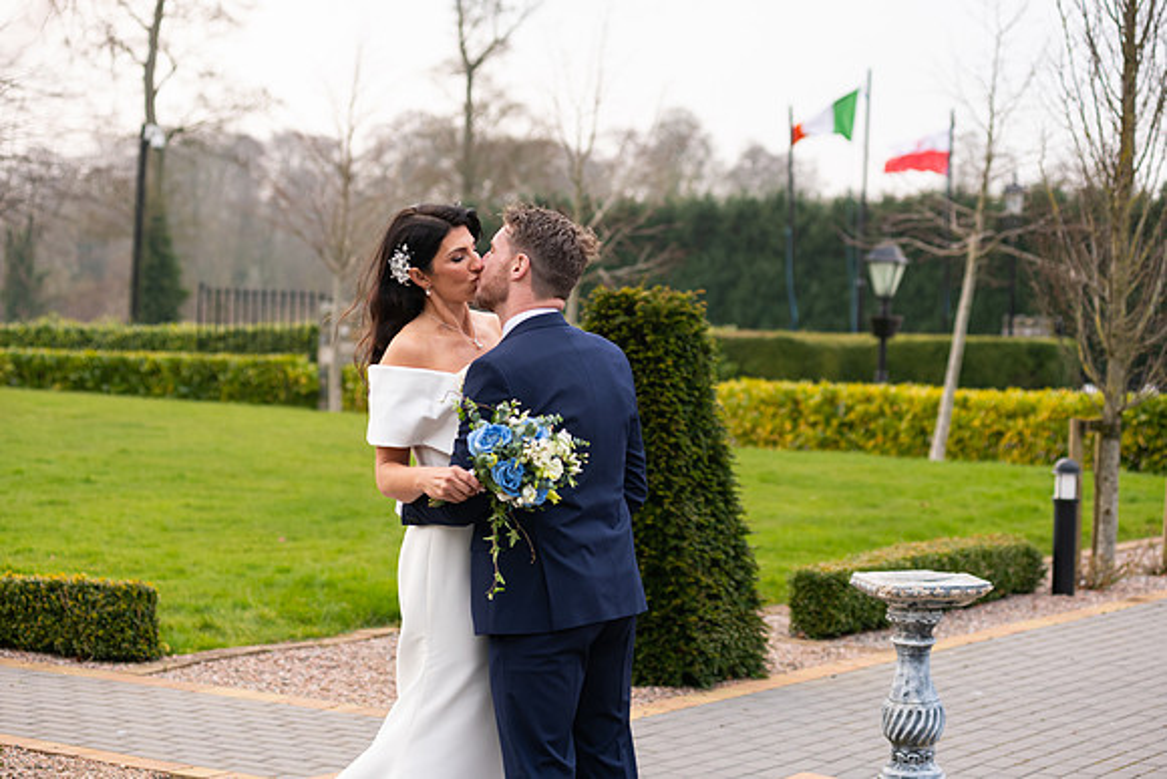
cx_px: 584
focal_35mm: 80
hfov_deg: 25.4
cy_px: 390
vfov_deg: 17.1
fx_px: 2594
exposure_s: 1/200
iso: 250
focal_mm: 80
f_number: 3.5
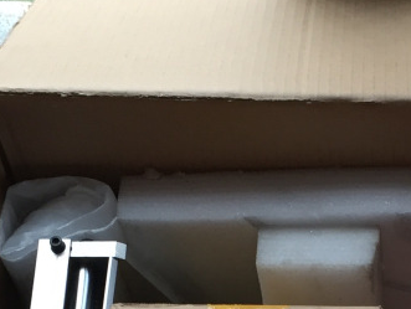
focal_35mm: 112
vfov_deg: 12.6
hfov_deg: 17.3
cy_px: 449
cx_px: 375
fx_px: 1331
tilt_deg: -66.6
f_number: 2.2
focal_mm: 4.15
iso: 80
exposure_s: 1/33
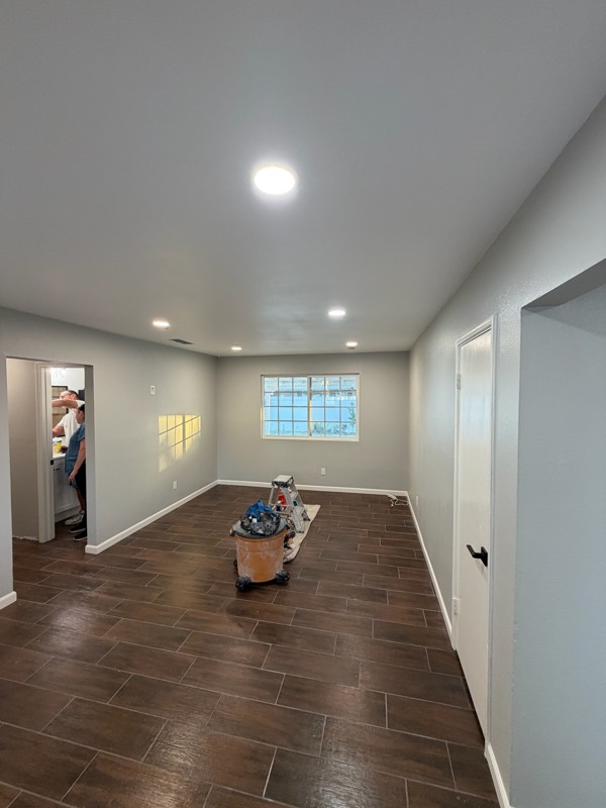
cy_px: 404
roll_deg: +0.4
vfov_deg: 102.1
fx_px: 327
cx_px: 303
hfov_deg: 85.7
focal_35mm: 14
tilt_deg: -0.3
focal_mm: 2.22
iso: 160
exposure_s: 1/60
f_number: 2.2
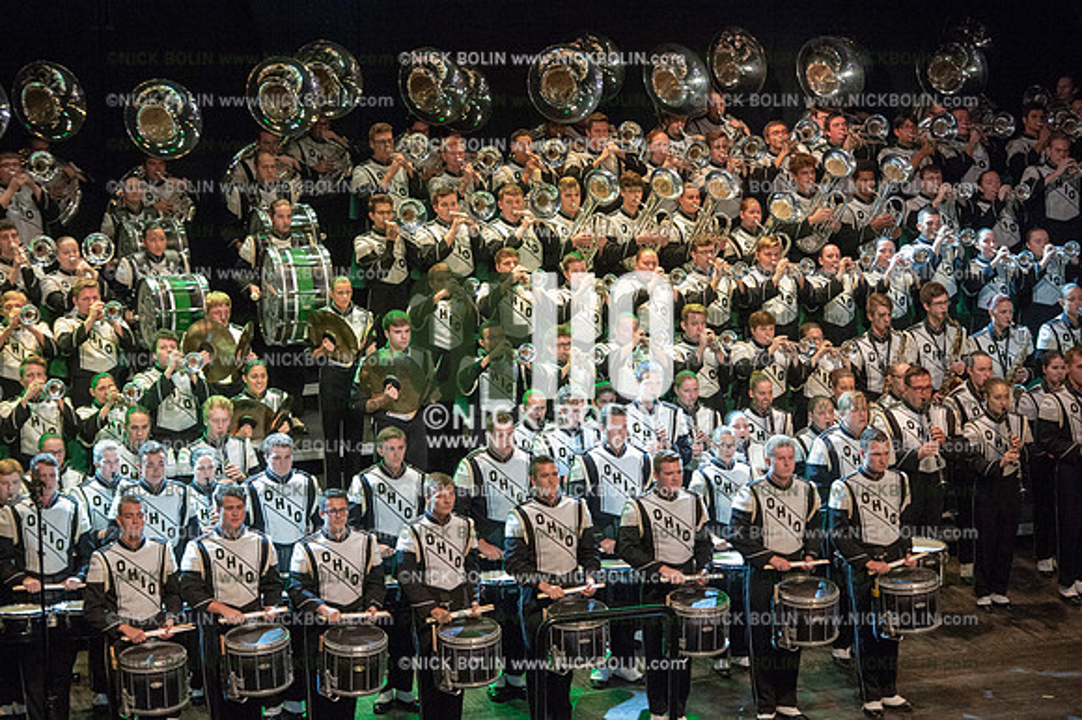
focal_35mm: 125
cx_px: 541
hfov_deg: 16.4
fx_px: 3755
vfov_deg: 11.0
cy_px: 360
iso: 8000
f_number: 2.8
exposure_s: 1/2000
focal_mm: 125
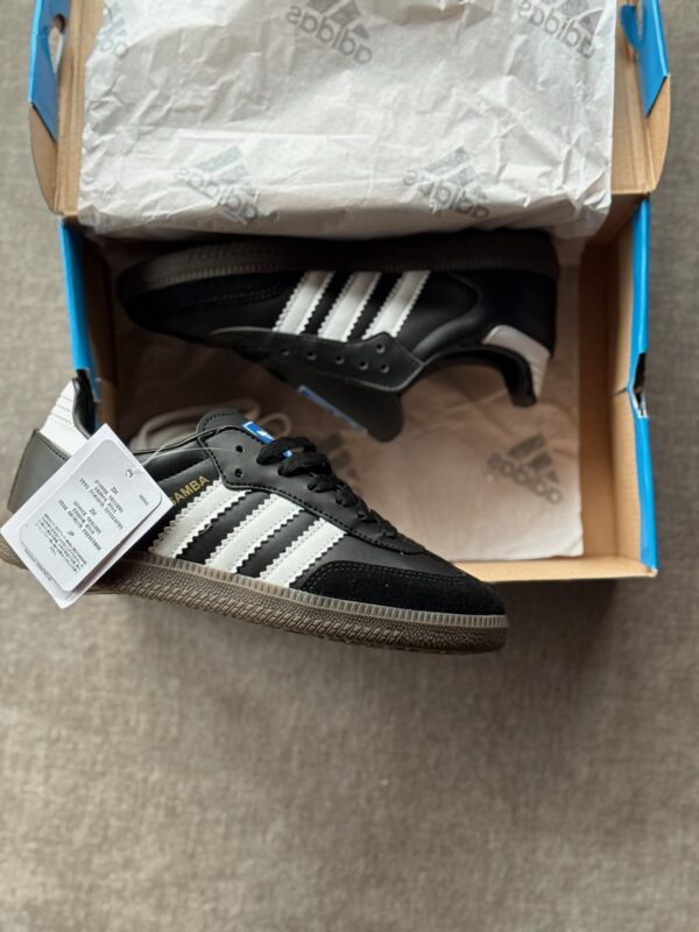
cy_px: 466
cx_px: 350
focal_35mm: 48
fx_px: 1292
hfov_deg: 30.3
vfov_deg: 39.7
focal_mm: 6.76
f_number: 1.78
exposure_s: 1/60
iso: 100
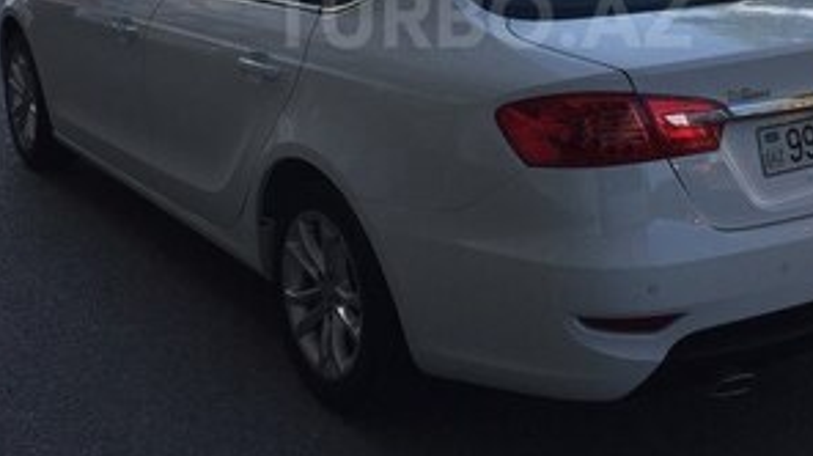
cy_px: 16
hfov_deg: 39.1
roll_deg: -0.6
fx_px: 1142
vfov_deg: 21.9
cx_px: 481
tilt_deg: -11.5
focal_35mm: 53
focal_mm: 4.15
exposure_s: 1/1799
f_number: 2.2
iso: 32
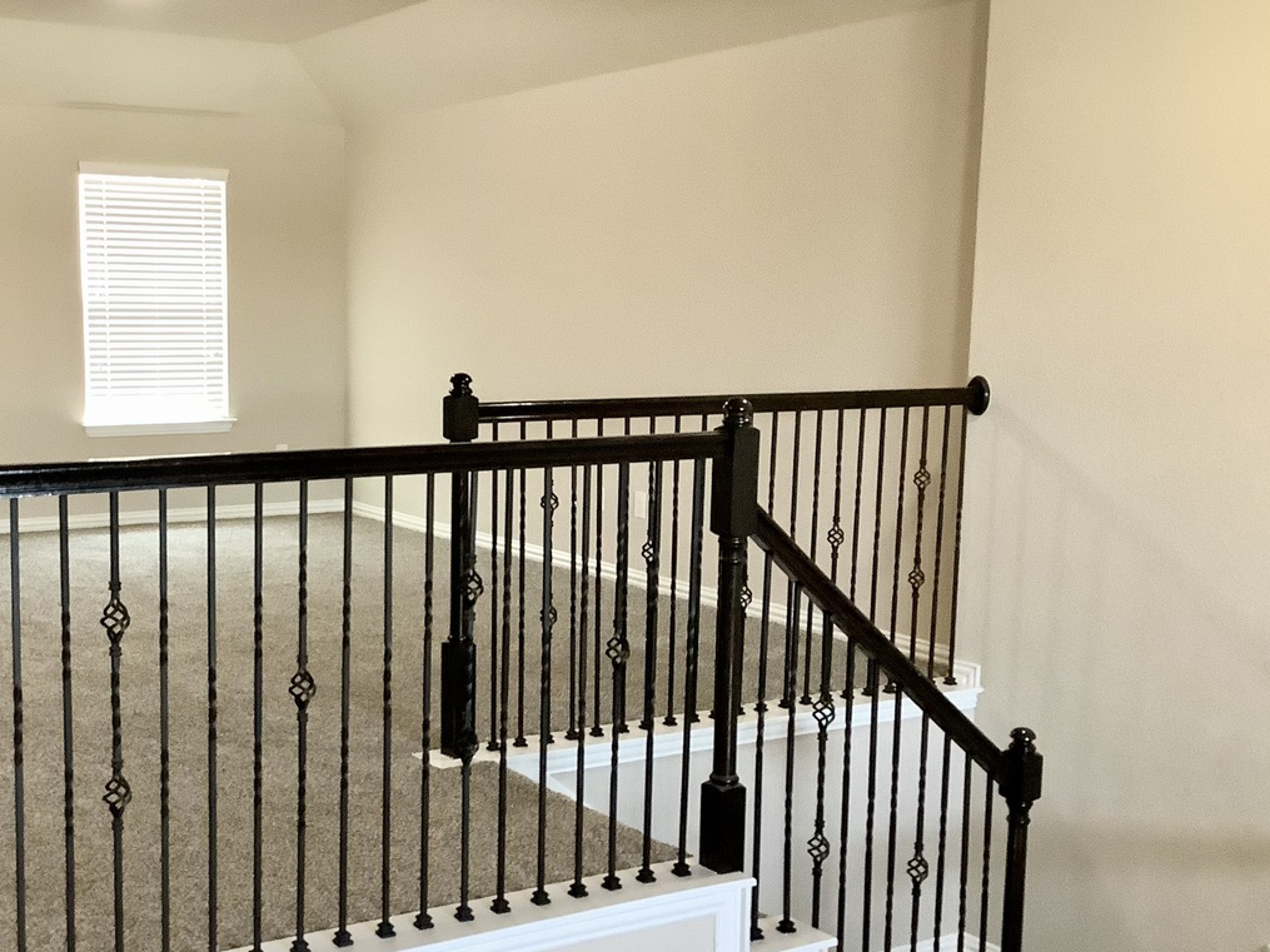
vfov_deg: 32.8
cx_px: 407
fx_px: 1614
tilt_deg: -9.7
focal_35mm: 44
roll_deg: -0.8
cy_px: 532
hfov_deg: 42.3
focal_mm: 3.3
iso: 320
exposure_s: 1/30
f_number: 2.4
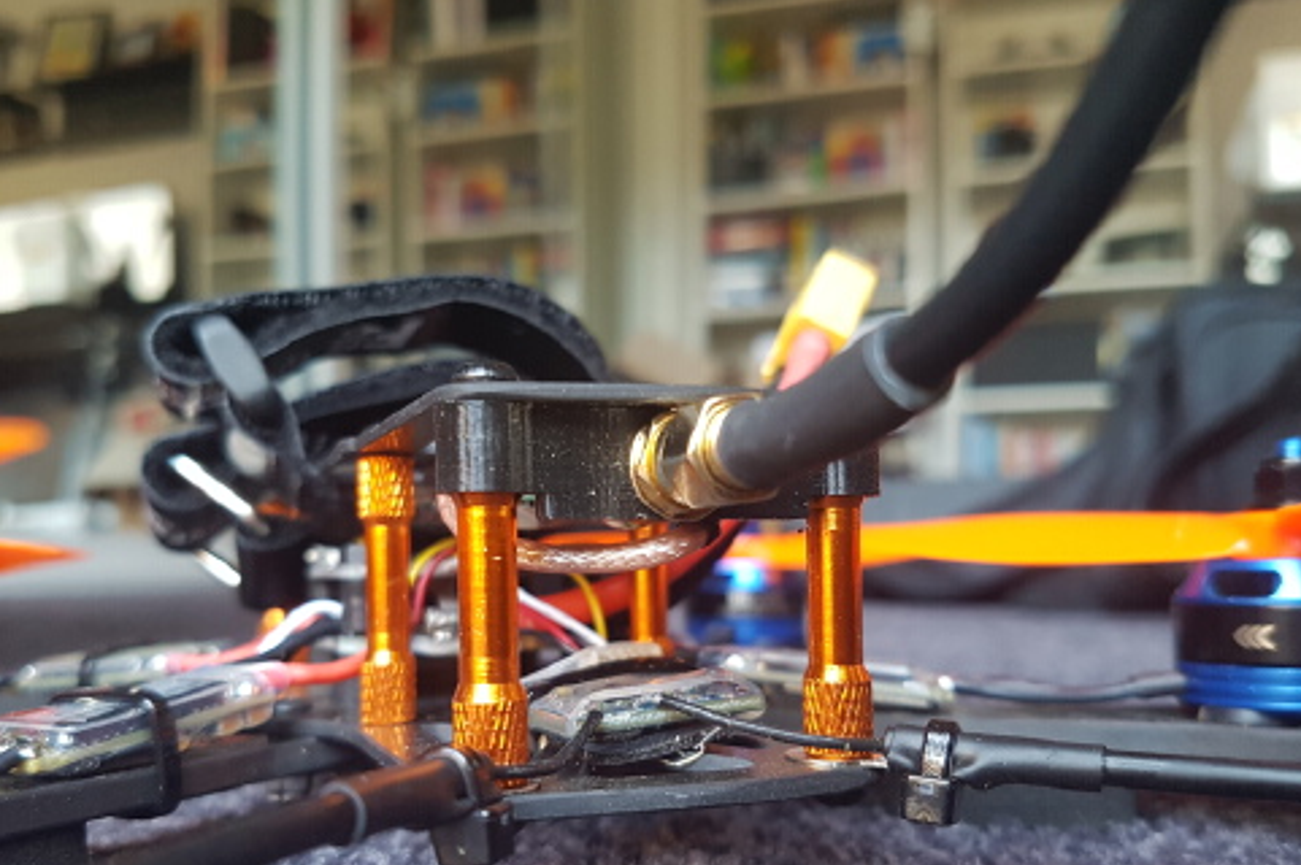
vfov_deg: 43.3
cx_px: 632
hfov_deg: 62.0
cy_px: 530
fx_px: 1083
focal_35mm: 30
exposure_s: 1/25
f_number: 1.7
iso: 200
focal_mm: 4.2
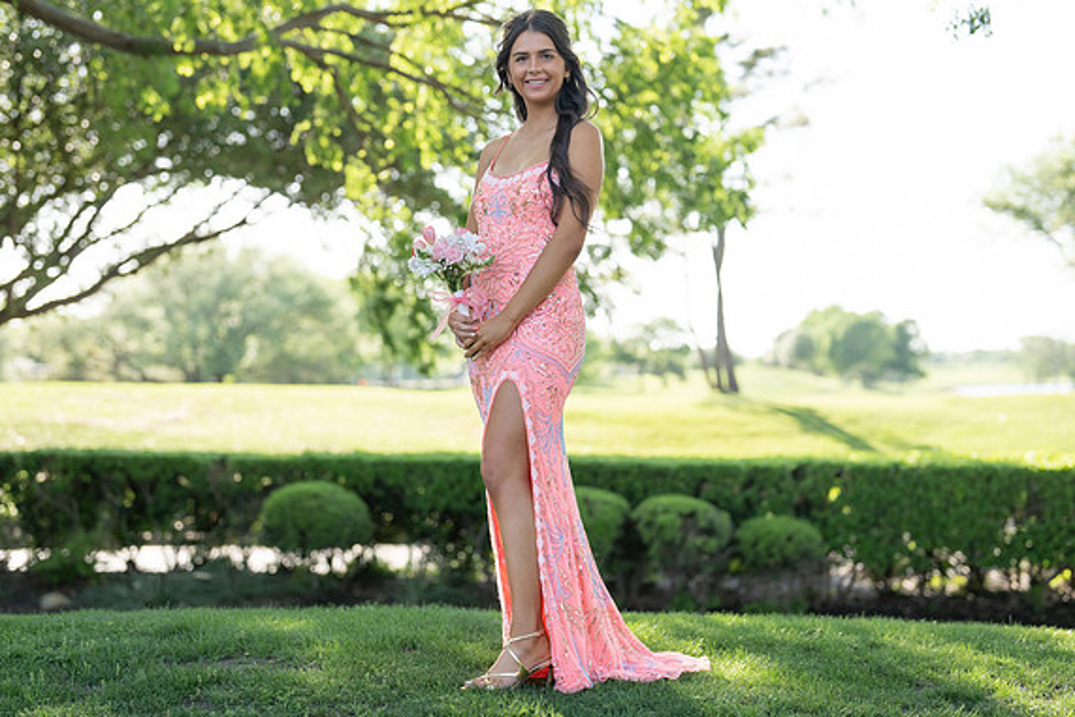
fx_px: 1762
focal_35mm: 59
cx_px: 548
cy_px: 344
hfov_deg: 33.9
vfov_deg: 23.0
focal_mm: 50
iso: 160
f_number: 1.8
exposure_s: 1/1000
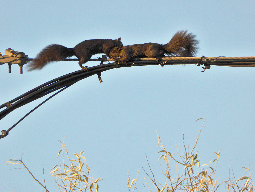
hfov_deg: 2.5
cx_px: 128
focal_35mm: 800
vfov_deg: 1.9
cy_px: 96
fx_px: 5893
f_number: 6.4
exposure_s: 1/125
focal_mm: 129
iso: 100
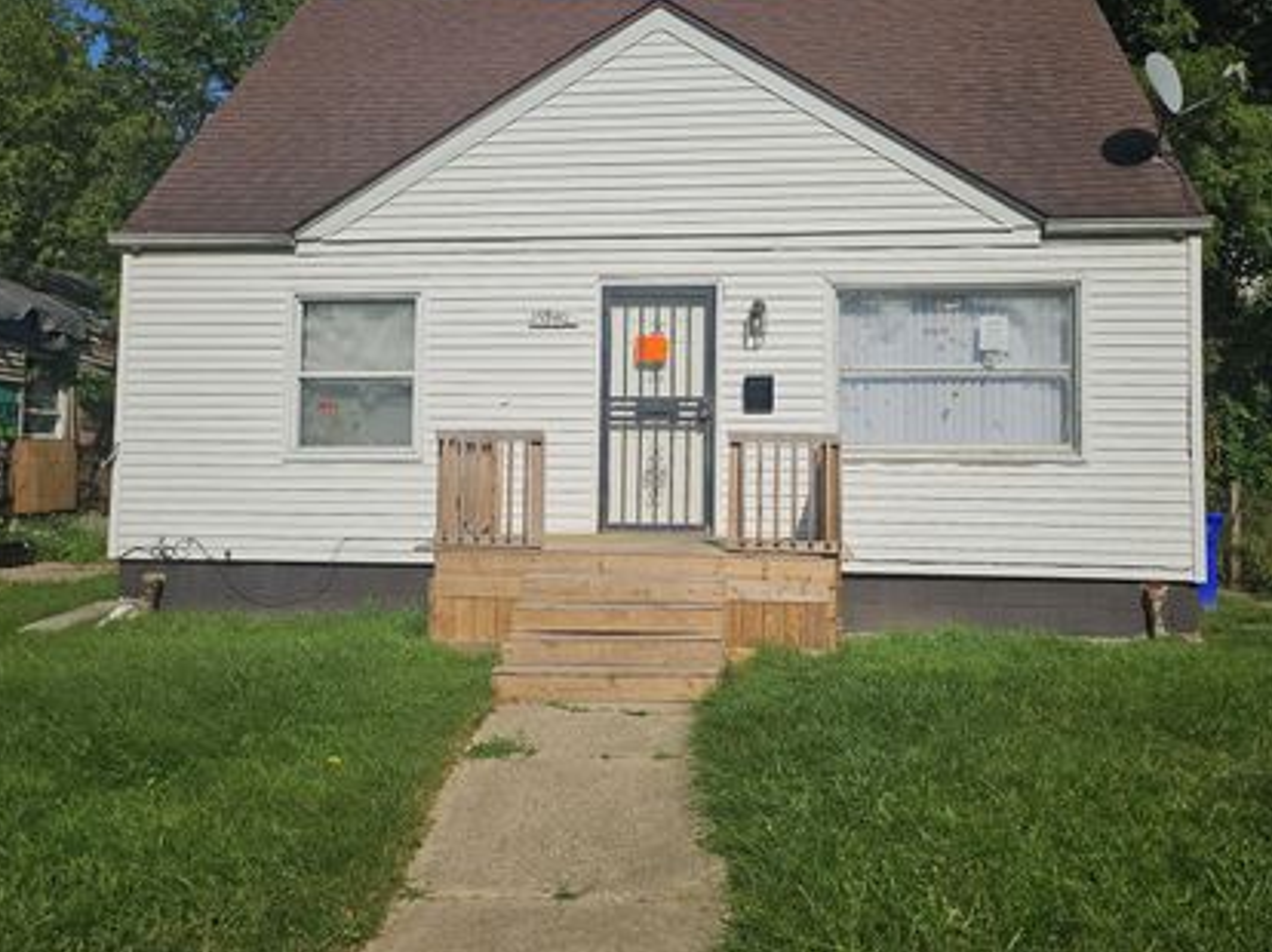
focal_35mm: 29
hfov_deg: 61.7
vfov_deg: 48.0
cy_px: 401
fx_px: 1065
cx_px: 670
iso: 50
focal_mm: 5
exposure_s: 1/9871
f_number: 1.8
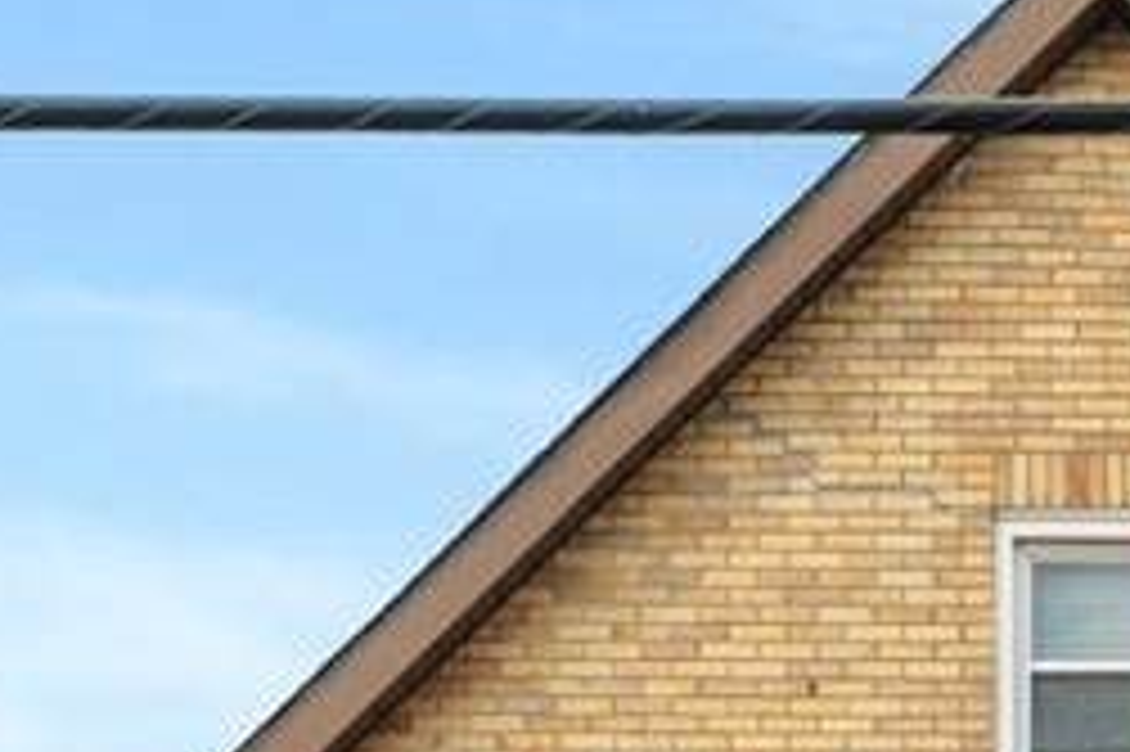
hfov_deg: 15.5
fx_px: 4078
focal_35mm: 130
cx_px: 1116
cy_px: 788
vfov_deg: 10.4
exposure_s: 1/160
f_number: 8
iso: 400
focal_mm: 30
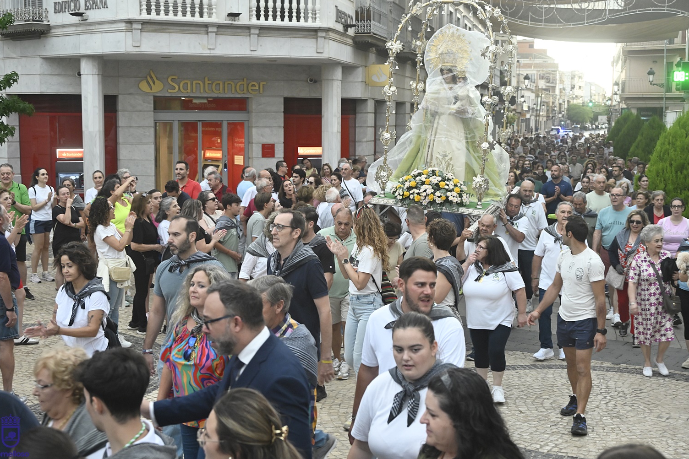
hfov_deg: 41.1
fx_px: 919
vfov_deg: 28.1
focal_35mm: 48
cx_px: 339
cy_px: 230
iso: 3200
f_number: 5.6
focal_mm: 47
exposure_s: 1/80
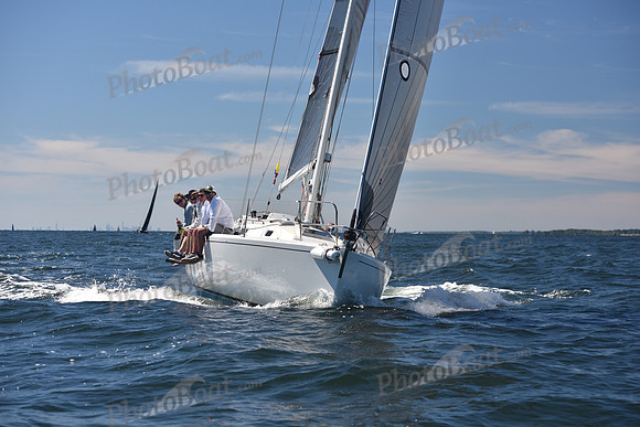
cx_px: 320
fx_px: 1600
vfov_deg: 15.2
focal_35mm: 90
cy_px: 214
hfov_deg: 22.6
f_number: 5
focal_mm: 90
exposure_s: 1/800
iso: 200
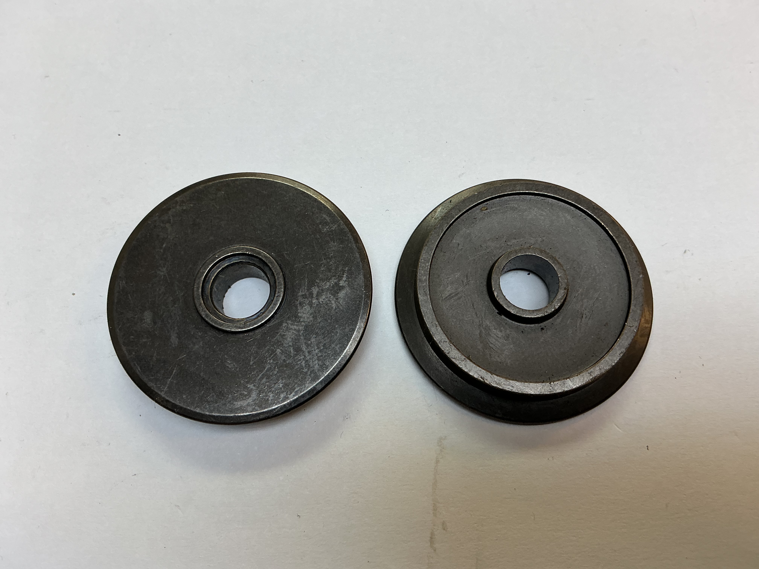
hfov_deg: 61.7
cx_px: 380
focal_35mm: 29
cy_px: 284
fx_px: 636
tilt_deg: -72.3
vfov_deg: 48.2
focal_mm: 3
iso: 40
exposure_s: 1/120
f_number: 1.8
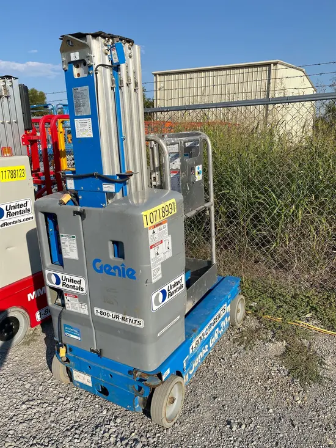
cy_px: 224
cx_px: 168
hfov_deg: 53.1
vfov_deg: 67.3
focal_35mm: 26
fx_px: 336
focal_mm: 4.25
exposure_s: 1/3610
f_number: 1.8
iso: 32
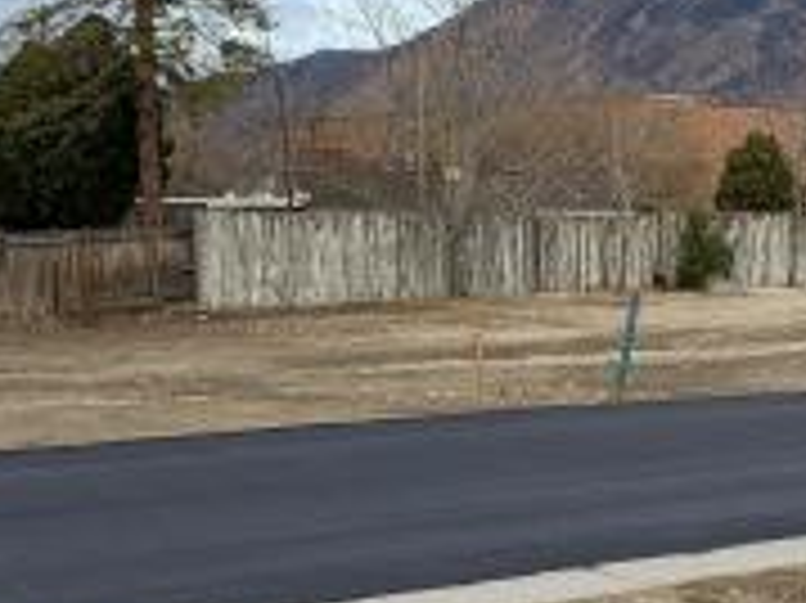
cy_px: 297
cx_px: 675
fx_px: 2164
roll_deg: +0.3
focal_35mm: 93
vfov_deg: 15.9
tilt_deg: -1.2
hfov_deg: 20.8
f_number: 1.8
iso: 25
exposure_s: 1/546
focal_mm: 4.25
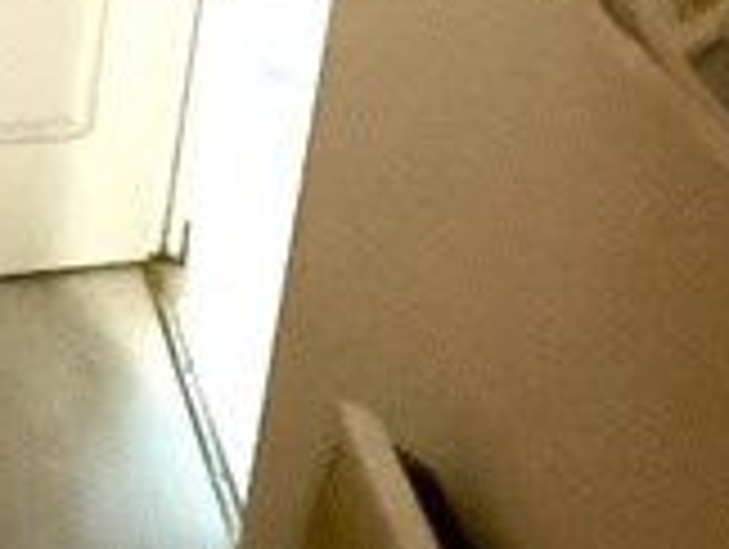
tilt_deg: -10.7
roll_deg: -0.6
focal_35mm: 69
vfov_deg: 17.3
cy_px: -446
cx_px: -626
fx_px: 1455
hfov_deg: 19.7
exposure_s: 1/25
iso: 2500
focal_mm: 2.22
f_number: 2.2
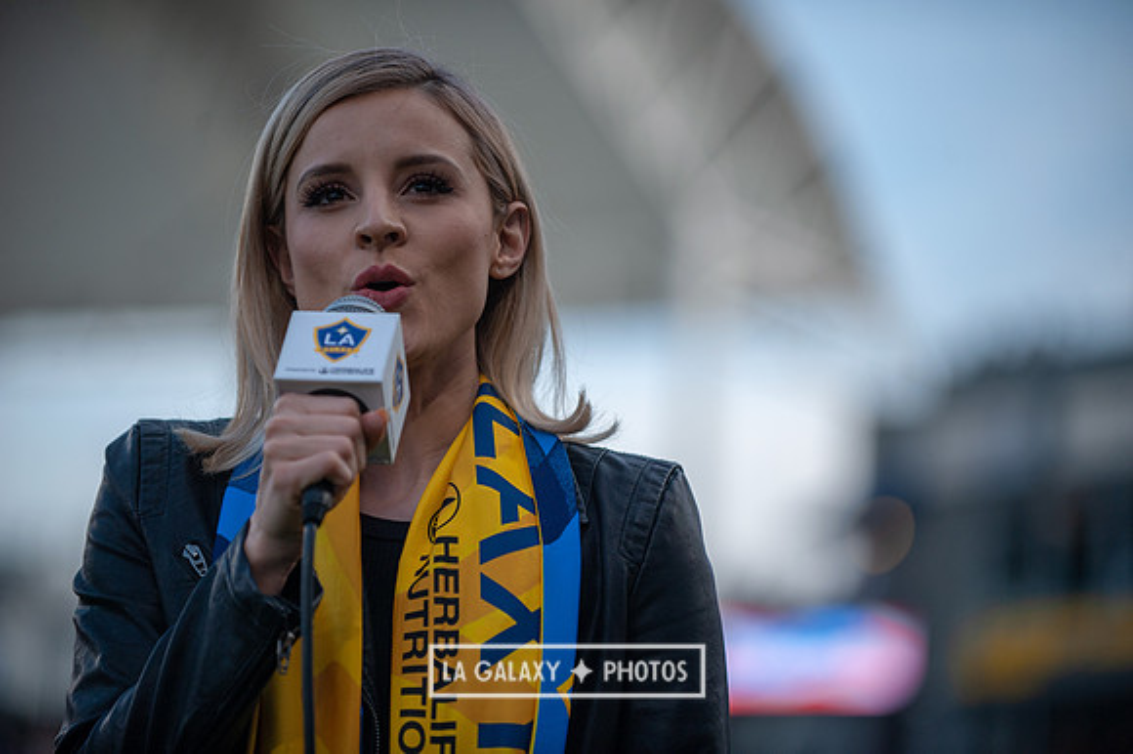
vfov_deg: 8.8
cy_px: 377
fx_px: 4875
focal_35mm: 155
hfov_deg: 13.3
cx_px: 566
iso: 250
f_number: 2.8
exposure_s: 1/1250
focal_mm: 155
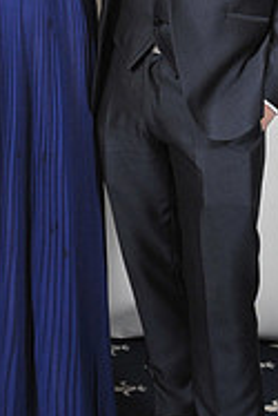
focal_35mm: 130
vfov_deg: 15.5
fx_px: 1503
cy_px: 2
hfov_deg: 10.5
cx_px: 13
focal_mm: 42
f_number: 7.1
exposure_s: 1/160
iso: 1000
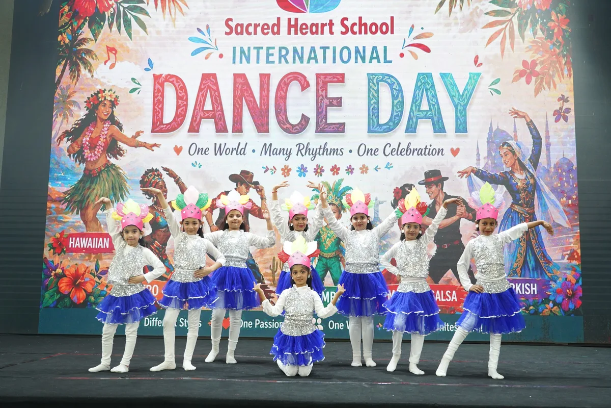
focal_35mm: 35
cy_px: 204
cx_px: 306
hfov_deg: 54.4
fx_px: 594
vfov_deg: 37.9
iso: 2000
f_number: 4
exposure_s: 1/100
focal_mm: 35
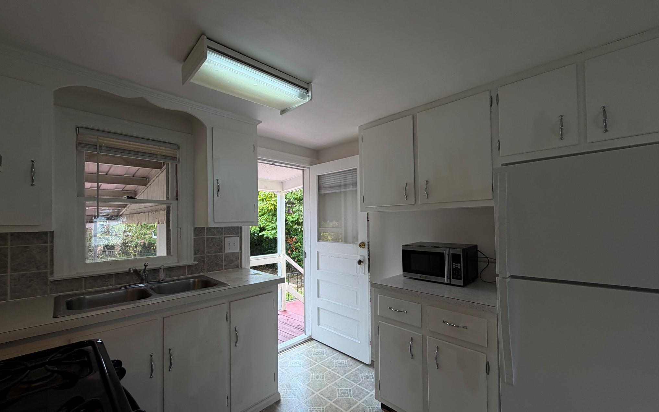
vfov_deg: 74.7
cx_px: 327
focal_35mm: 15
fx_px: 269
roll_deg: +0.7
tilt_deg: +0.9
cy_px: 216
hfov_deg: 101.5
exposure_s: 1/120
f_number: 2.2
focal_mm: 2.22
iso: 64
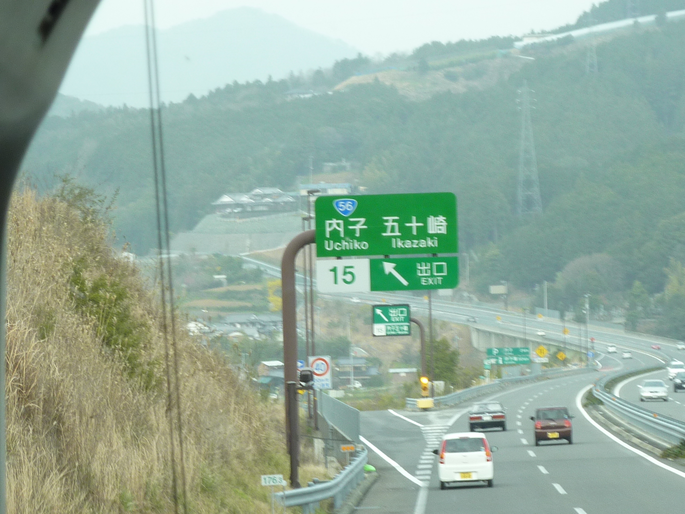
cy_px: 257
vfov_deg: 6.9
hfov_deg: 9.2
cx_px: 342
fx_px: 4235
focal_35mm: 214
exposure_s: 1/60
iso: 80
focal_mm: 19.5
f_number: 4.4
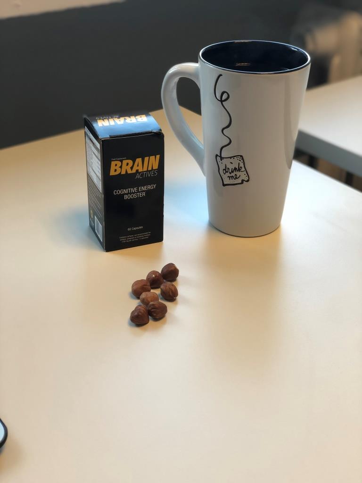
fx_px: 725
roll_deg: -0.6
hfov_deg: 28.0
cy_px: 242
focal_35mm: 52
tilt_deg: -30.7
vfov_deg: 36.8
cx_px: 181
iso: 32
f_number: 2.4
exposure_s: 1/50
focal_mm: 6
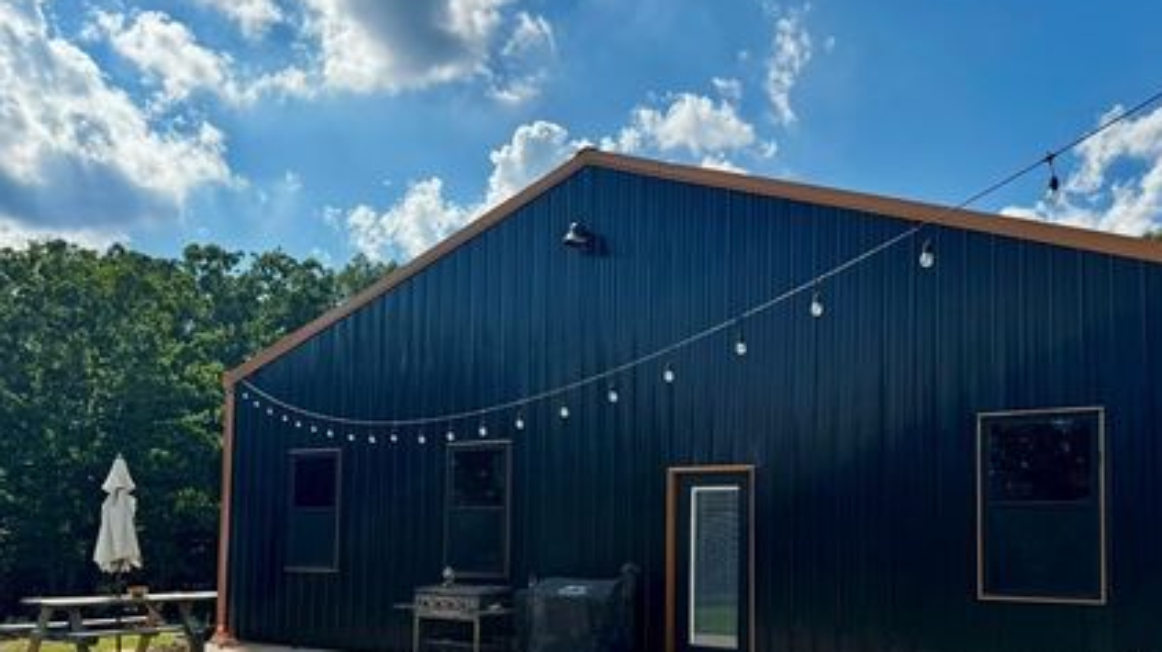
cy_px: 483
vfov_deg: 36.9
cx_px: 642
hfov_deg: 62.5
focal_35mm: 31
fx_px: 955
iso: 80
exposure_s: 1/4950
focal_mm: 6.76
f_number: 1.78
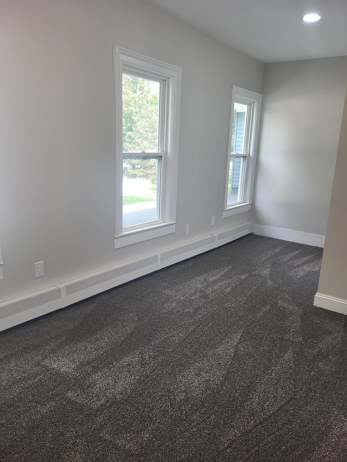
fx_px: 348
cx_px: 174
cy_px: 231
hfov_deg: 53.1
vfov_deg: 67.3
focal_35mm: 26
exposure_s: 1/120
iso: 64
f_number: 1.8
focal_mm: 5.4
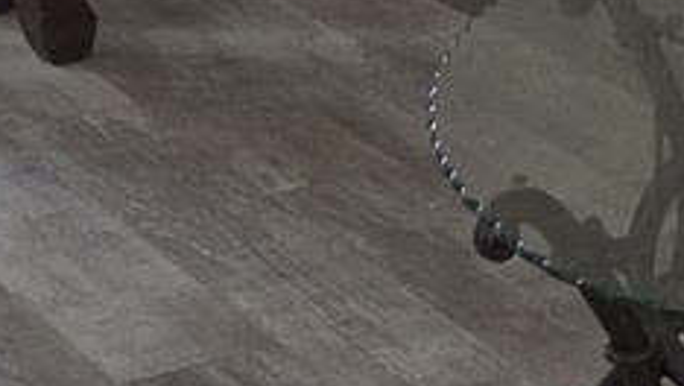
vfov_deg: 6.6
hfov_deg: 12.3
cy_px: -655
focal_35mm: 171
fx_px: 3104
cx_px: 827
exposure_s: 1/60
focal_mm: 5.4
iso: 80
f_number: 1.8
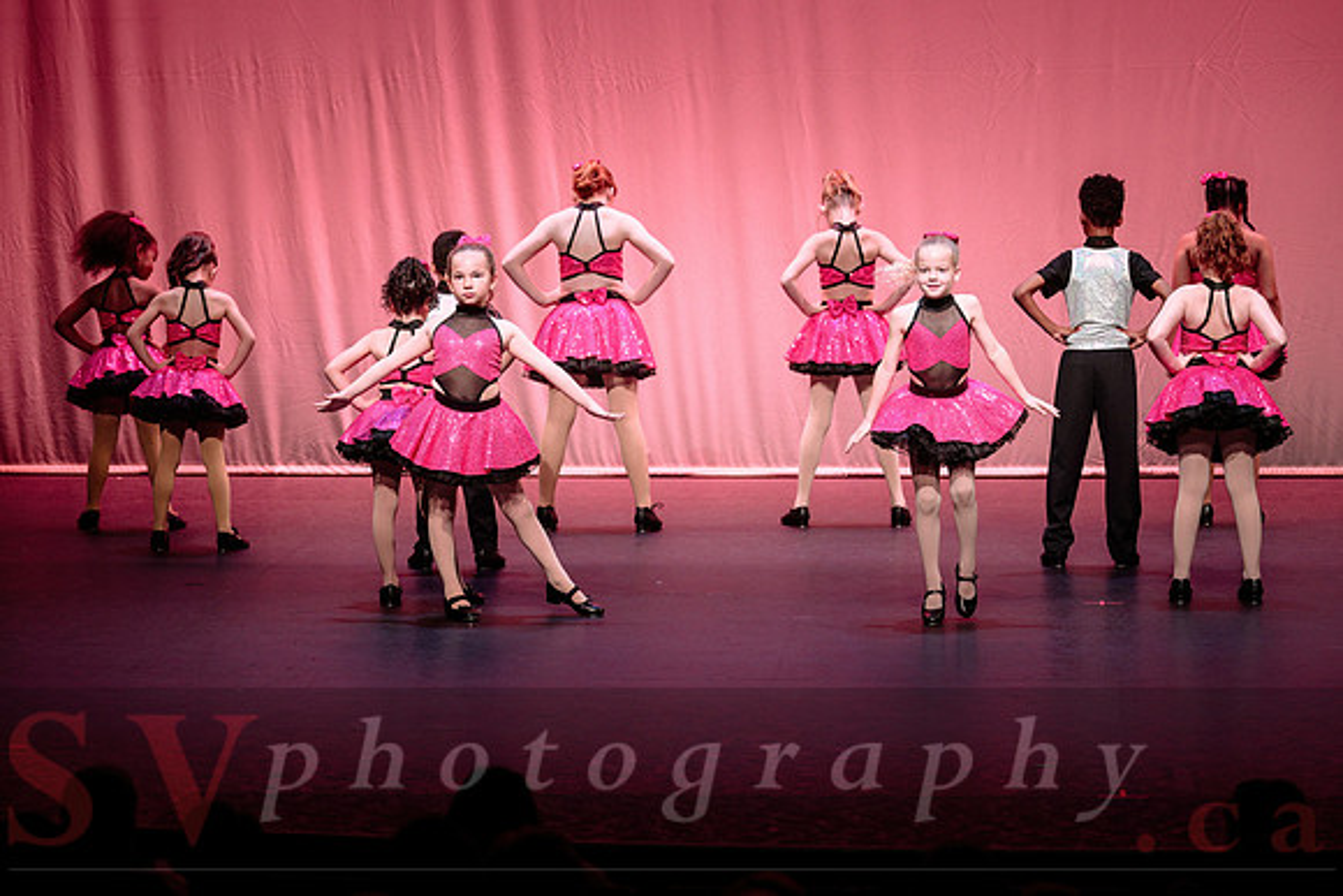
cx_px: 714
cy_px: 387
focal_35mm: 140
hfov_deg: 14.6
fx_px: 5242
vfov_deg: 9.8
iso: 1250
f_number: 2.8
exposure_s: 1/400
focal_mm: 120
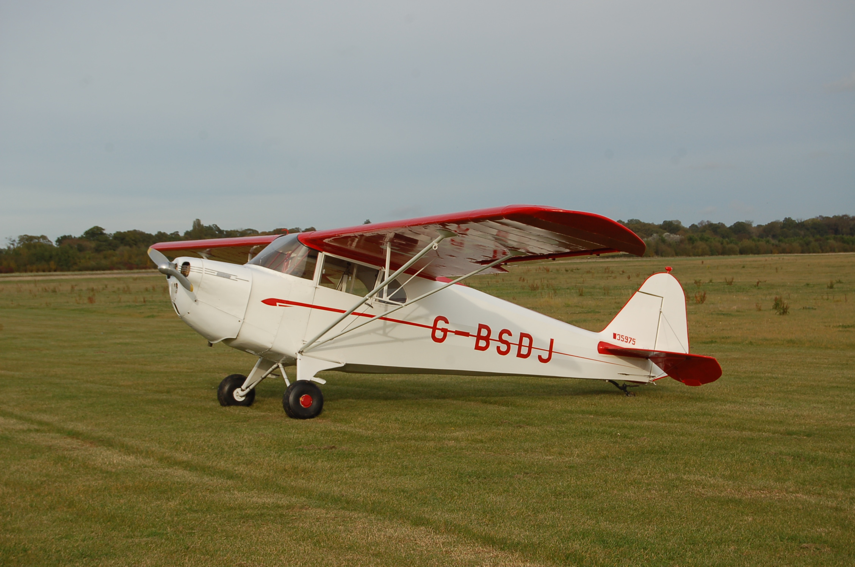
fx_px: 1956
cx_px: 428
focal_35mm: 82
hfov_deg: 24.7
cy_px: 284
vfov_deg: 16.5
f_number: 9
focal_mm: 55
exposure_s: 1/320
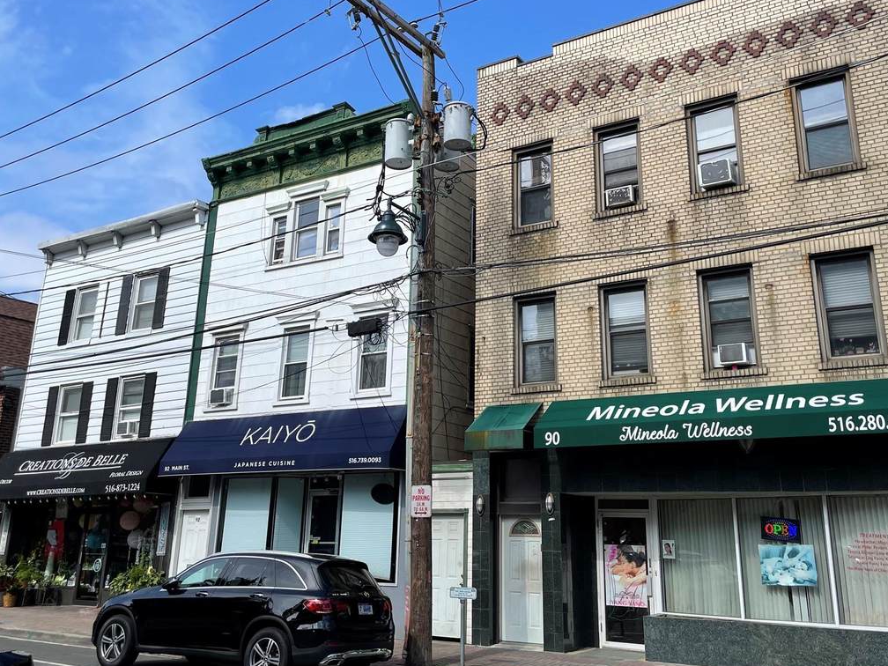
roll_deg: -1.4
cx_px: 450
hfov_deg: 55.4
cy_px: 268
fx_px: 847
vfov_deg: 42.7
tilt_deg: +19.1
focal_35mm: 33
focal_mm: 4.2
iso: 32
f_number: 1.6
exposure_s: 1/3509
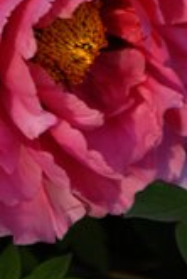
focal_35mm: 1085
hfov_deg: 1.3
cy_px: -193
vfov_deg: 1.9
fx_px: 8436
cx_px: -39
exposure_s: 1/90
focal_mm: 200
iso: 100
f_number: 5.6
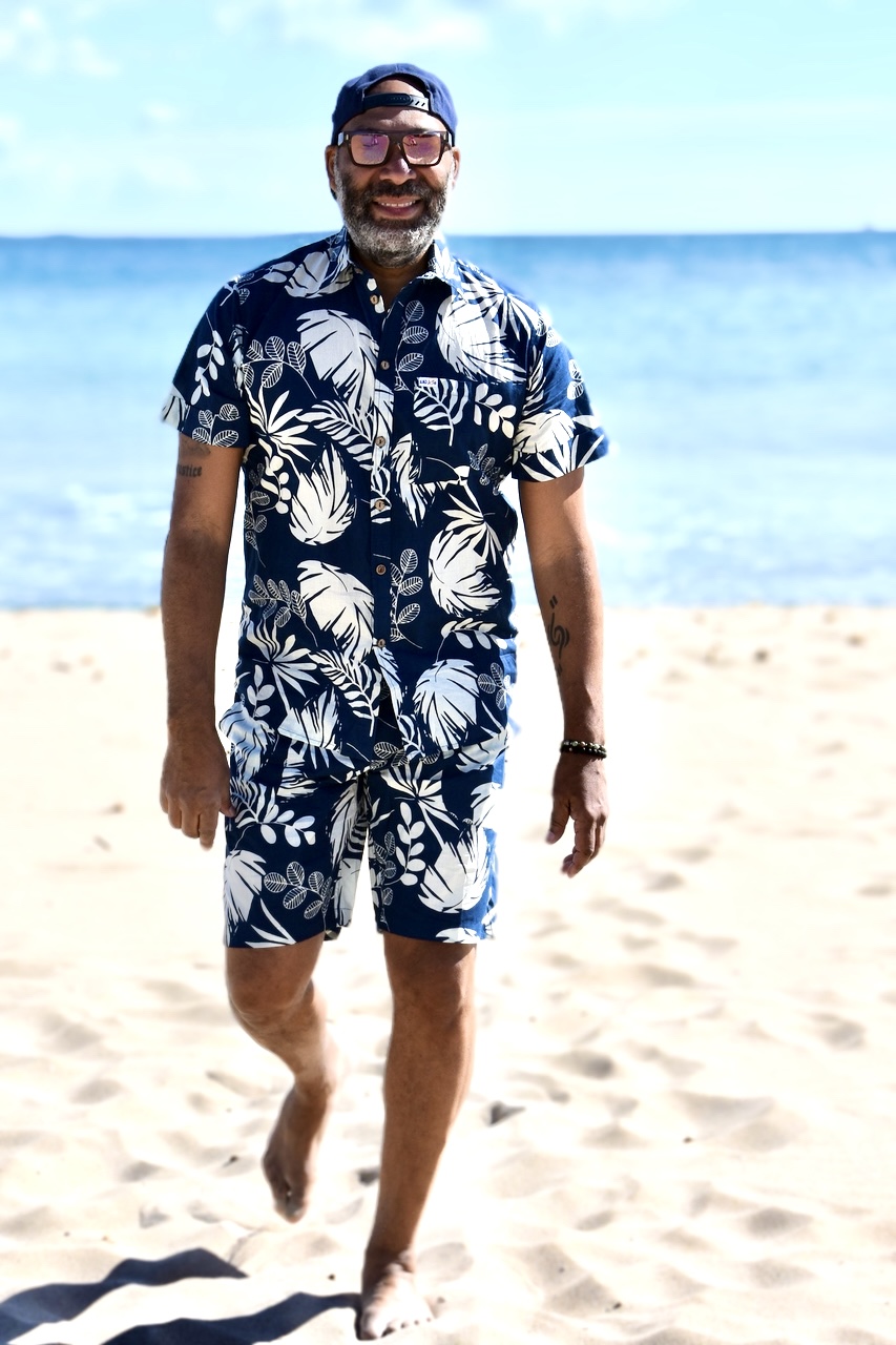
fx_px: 2520
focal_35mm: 68
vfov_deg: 29.9
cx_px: 448
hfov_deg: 20.2
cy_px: 672
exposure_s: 1/500
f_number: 8
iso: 125
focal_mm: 45
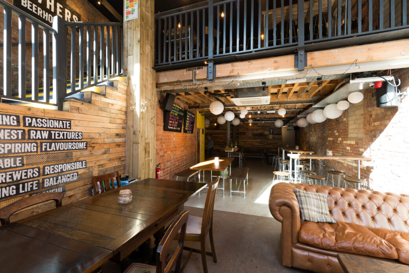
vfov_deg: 77.4
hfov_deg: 100.4
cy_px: 136
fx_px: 170
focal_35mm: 15
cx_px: 204
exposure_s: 1/4
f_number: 9
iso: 100
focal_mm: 15
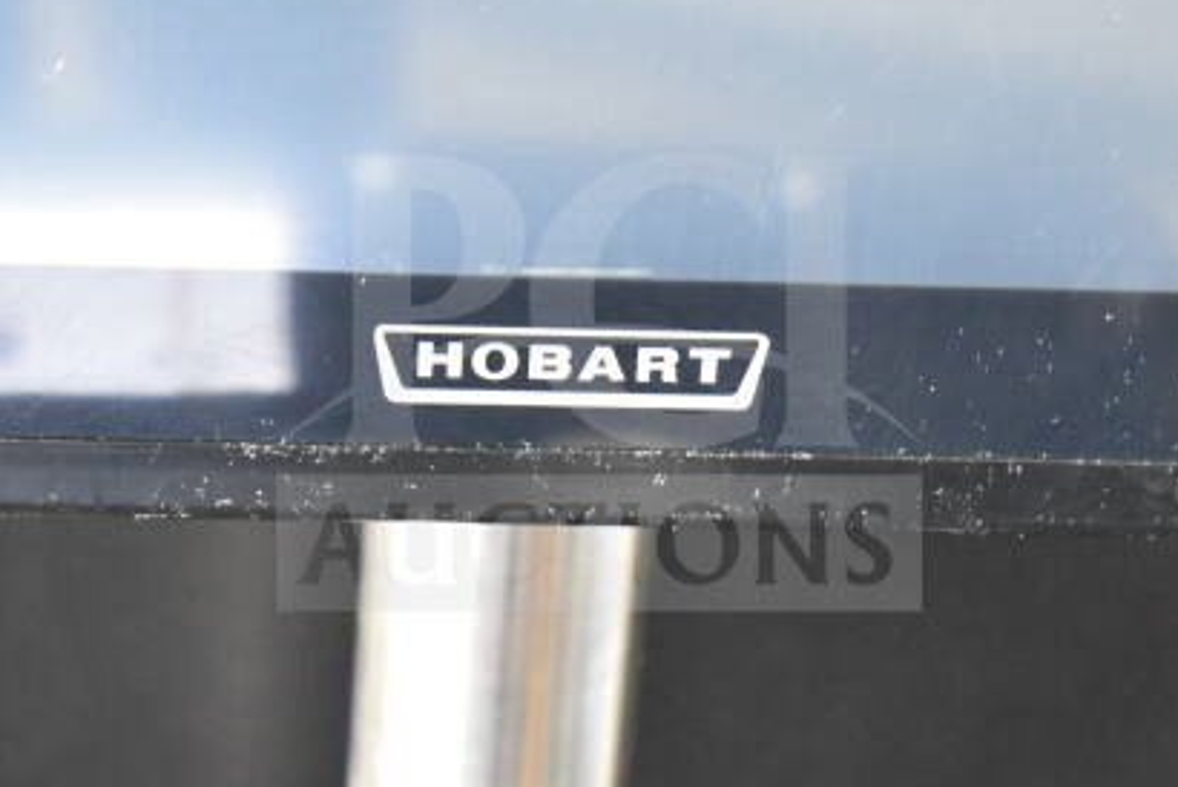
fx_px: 4019
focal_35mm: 123
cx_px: 598
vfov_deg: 11.2
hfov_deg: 16.7
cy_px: 383
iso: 5600
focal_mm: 55
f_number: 5.6
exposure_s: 1/100
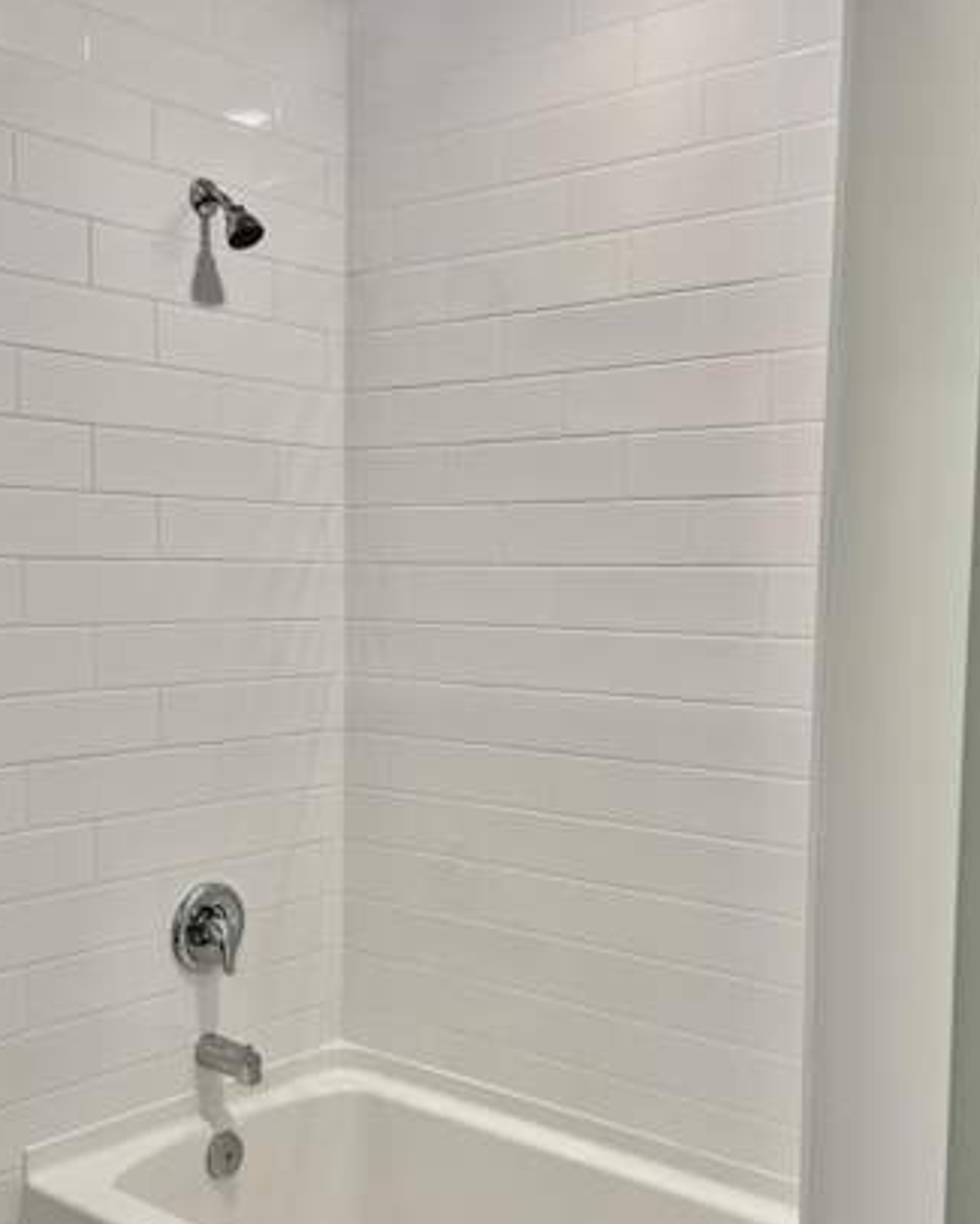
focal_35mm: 40
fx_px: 1450
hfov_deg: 37.3
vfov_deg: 45.6
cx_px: 464
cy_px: 711
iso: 100
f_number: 1.6
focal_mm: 4.2
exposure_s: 1/120
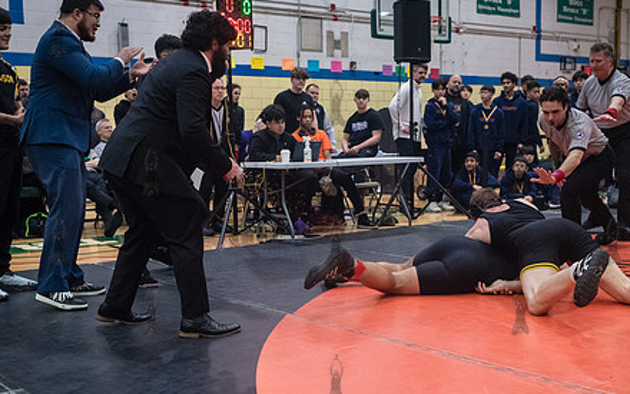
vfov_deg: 27.4
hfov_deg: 42.6
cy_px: 240
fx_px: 807
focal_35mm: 47
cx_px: 335
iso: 8000
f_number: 4
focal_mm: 35
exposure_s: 1/400
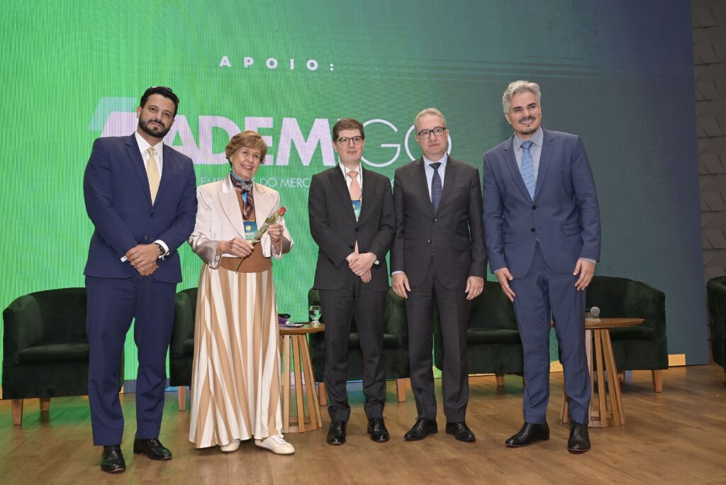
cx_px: 363
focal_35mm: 34
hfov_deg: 56.5
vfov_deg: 39.5
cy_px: 242
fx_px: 676
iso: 1000
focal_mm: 33.5
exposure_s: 1/100
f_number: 5
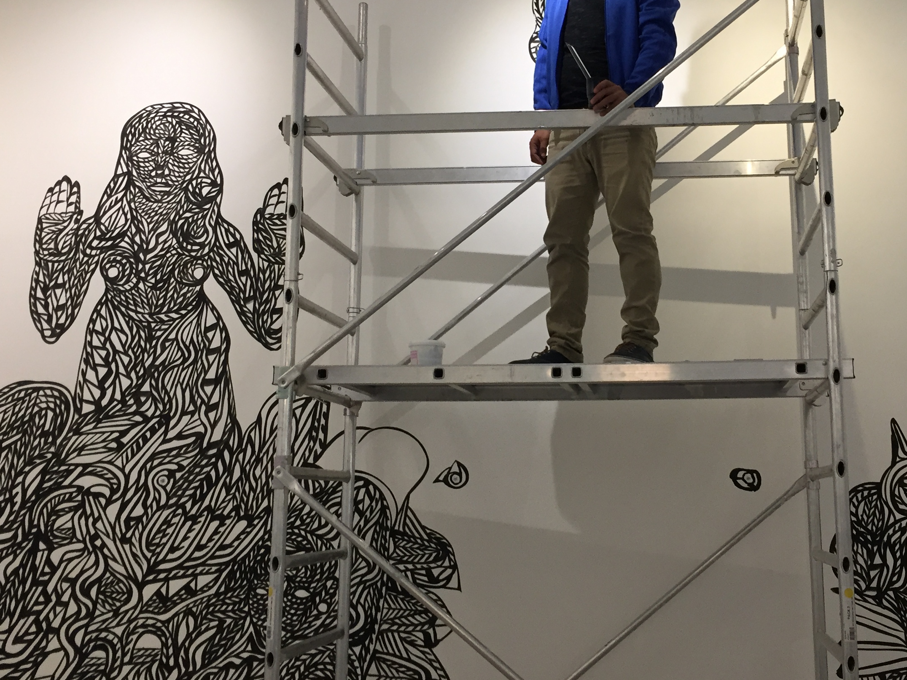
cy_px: 274
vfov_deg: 32.8
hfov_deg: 42.6
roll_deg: +0.6
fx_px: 1153
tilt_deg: +10.8
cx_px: 576
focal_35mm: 44
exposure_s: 1/33
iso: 64
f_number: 2.2
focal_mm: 4.15
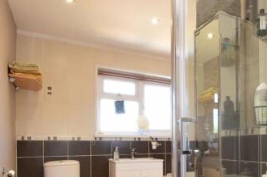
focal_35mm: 30
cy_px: 142
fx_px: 222
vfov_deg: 41.6
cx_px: 205
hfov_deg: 58.3
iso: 400
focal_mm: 10
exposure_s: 1/2.5
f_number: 16
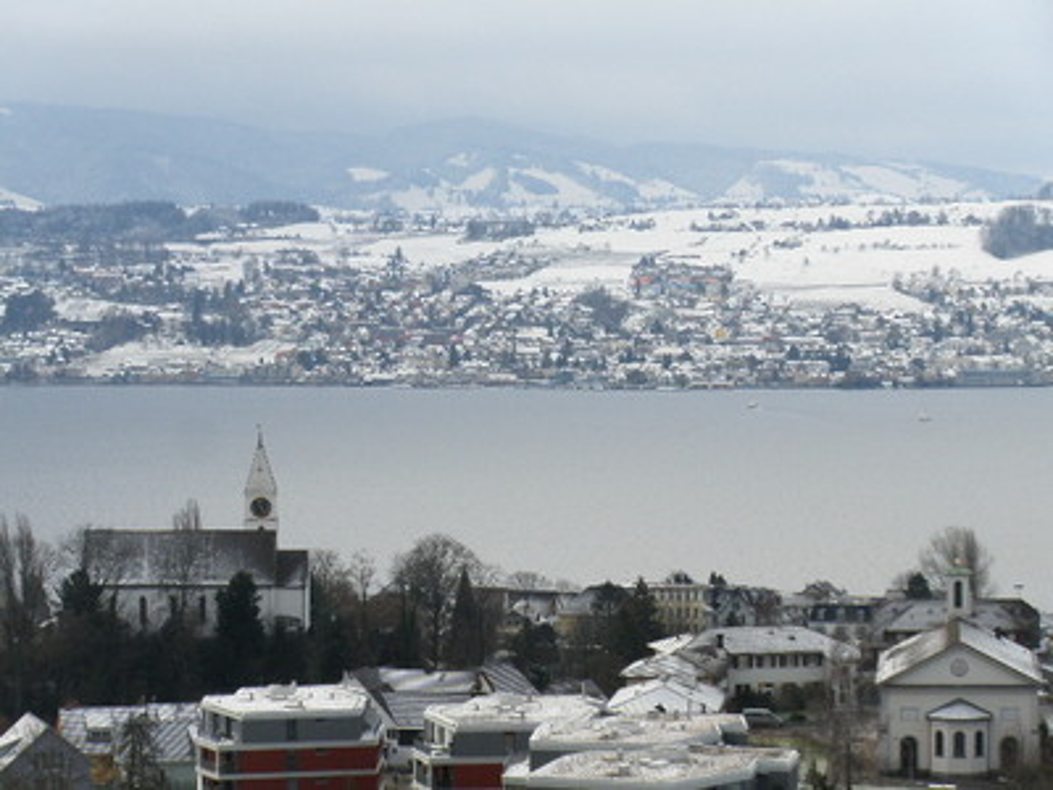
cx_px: 526
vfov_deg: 12.5
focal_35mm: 119
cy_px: 395
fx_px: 3620
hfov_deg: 16.6
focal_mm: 21
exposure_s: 1/250
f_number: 5.1
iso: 64
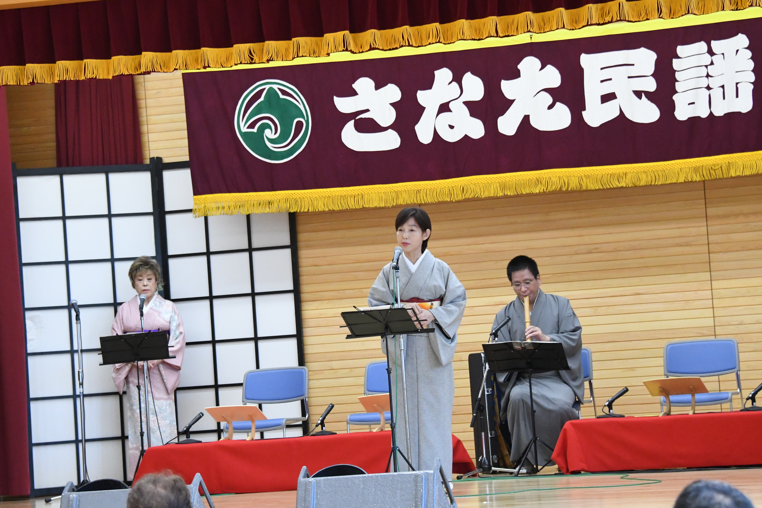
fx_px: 2699
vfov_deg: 10.8
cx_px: 381
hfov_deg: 16.1
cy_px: 254
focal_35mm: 128
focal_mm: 85
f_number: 5.6
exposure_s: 1/320
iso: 7200
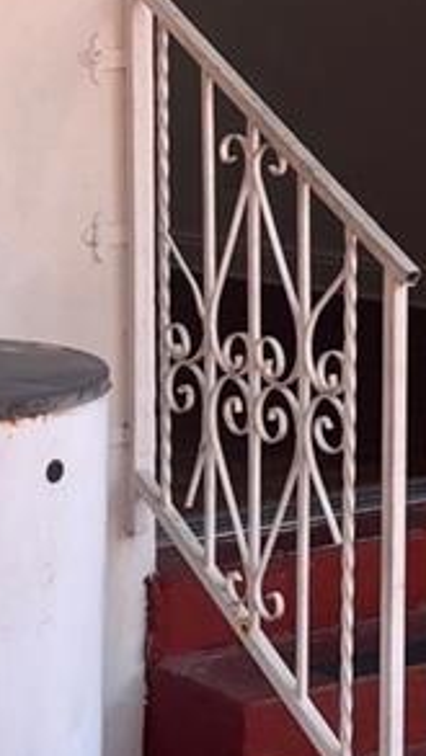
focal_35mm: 116
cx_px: 310
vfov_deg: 18.4
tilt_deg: -1.9
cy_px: 232
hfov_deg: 10.4
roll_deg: +0.1
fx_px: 2327
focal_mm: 5.7
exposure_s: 1/982
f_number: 1.5
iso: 50
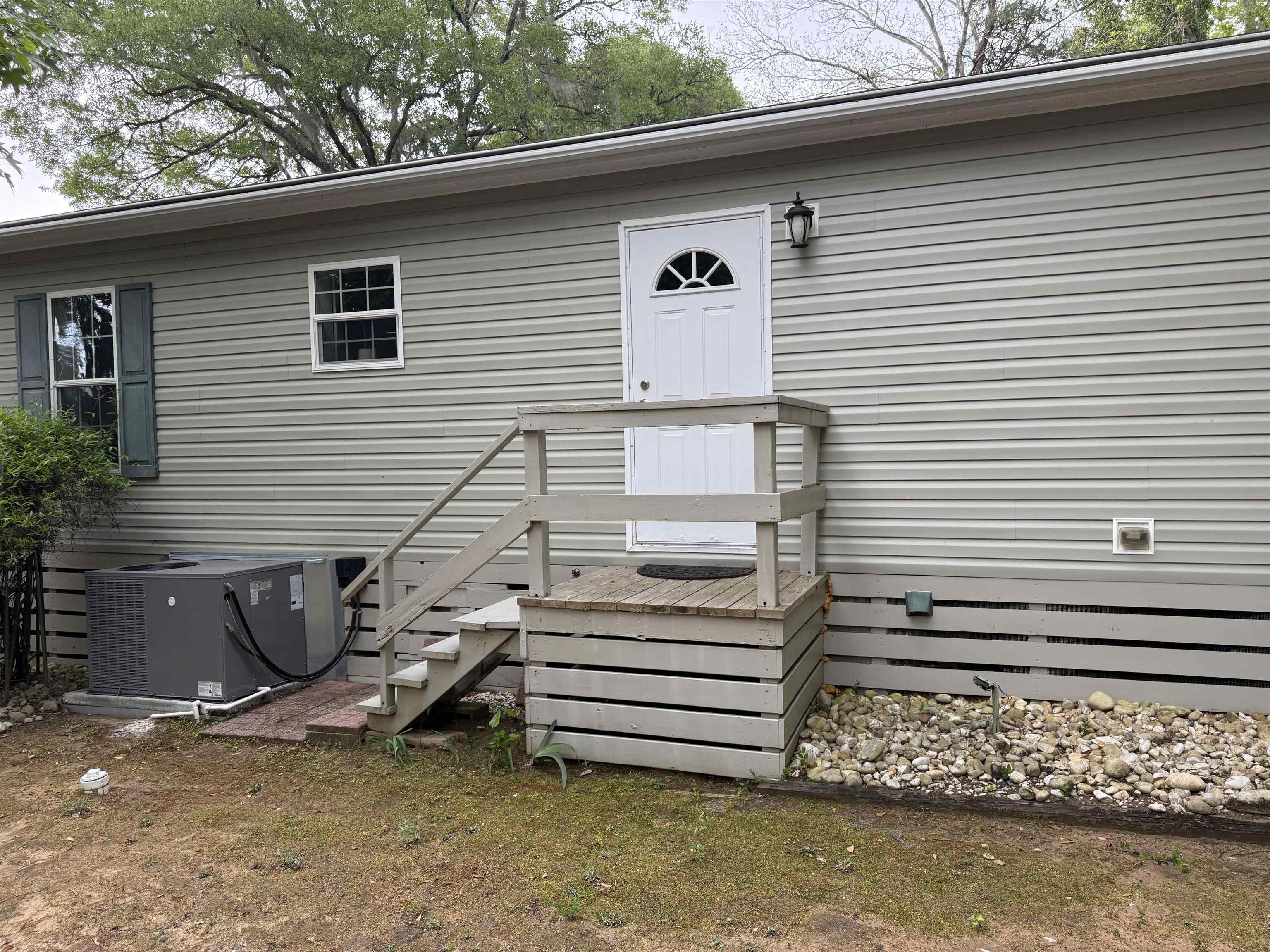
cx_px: 635
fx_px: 881
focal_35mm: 24
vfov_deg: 56.8
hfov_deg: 71.6
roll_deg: +1.0
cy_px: 476
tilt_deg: -2.0
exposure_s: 1/121
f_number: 1.78
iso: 100
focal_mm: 6.76
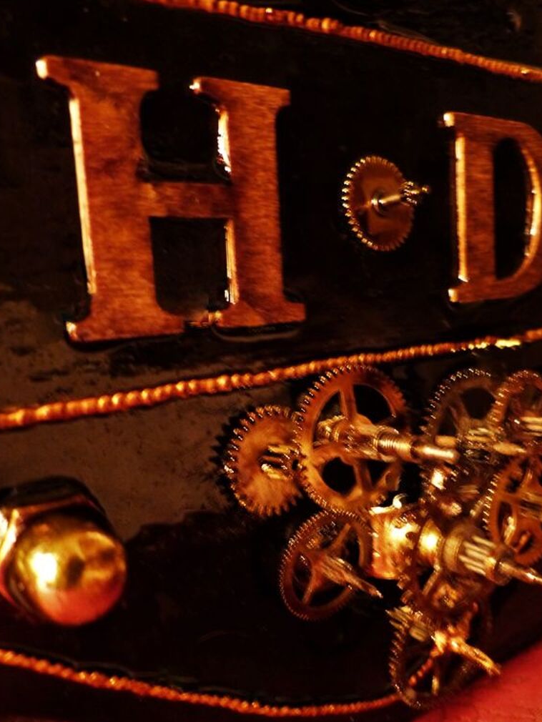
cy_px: 431
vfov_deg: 55.0
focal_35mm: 33
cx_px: 329
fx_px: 689
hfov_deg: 42.7
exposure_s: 1/4
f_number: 2.8
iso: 400
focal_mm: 4.5
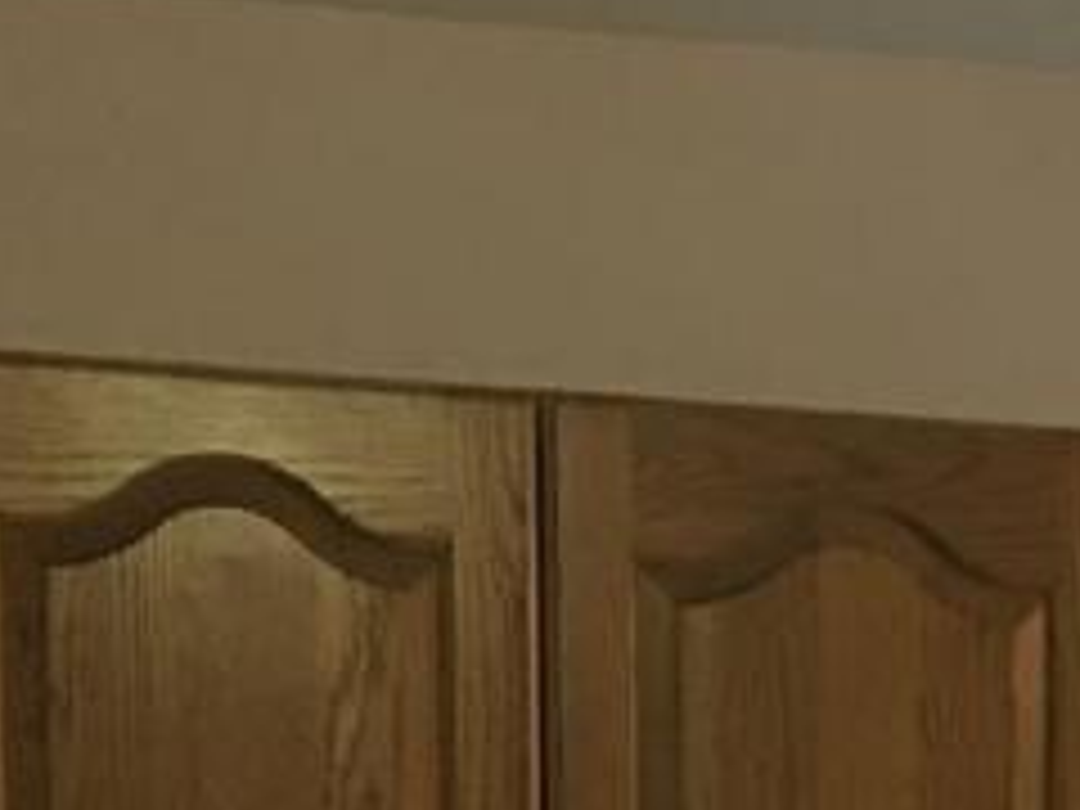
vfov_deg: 8.2
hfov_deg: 11.6
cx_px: 1442
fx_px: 5148
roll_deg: +0.0
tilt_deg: -5.3
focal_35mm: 165
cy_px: 2038
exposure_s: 1/30
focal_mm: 4.15
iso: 80
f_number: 2.2
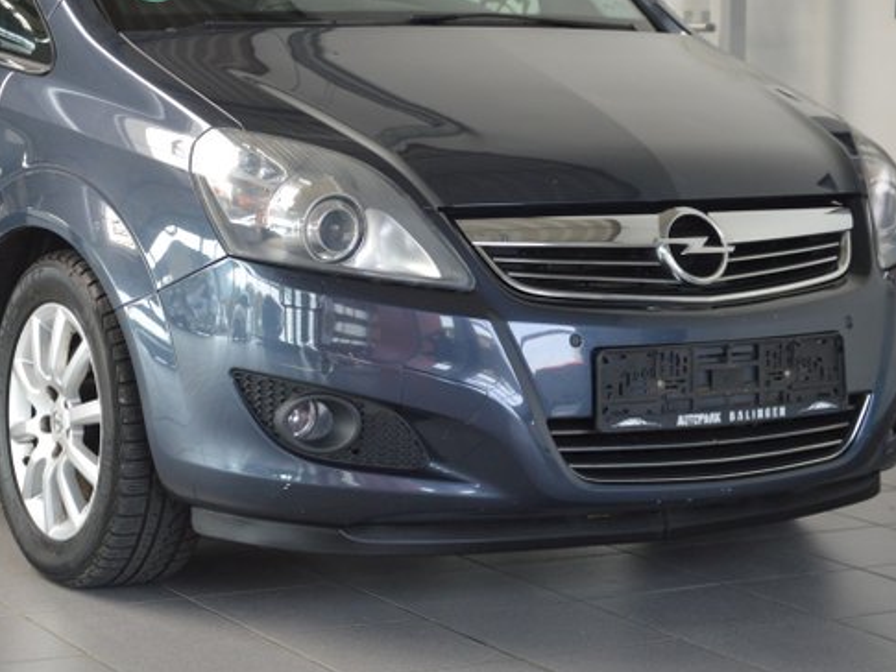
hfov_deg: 20.5
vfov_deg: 15.5
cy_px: 236
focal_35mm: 95
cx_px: 262
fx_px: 2460
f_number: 5
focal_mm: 40
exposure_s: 1/100
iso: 400
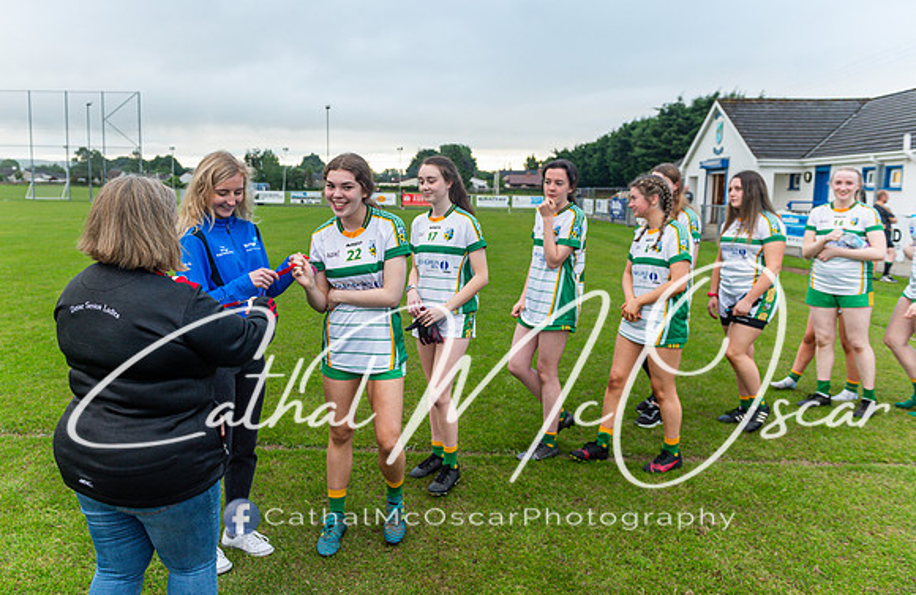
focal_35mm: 26
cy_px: 264
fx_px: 668
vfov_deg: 48.0
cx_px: 416
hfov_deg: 68.7
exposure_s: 1/250
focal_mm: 24
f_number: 2.8
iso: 720
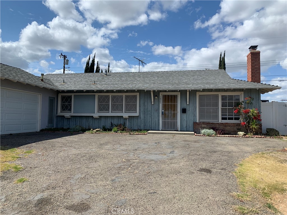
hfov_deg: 67.3
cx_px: 144
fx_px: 216
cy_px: 108
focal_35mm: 26
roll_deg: -1.4
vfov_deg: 53.1
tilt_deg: +5.4
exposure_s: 1/3289
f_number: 1.8
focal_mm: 4.25
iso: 25
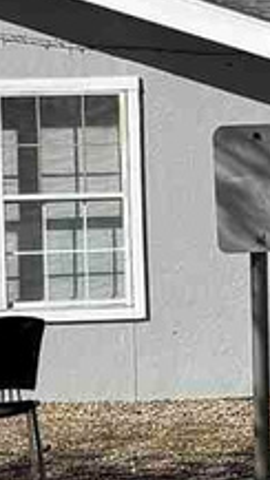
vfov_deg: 8.7
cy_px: 215
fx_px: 3145
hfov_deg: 4.8
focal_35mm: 247
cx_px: 622
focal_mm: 6.76
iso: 80
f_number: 1.78
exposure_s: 1/8130
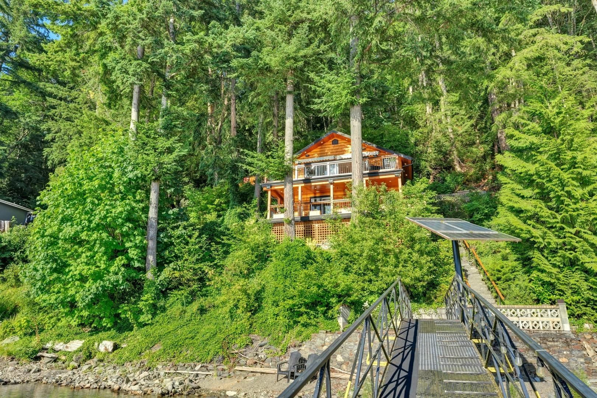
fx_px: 398
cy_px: 199
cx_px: 298
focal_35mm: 24
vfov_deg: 53.1
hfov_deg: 73.7
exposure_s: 1/320
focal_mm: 24
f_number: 8
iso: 400
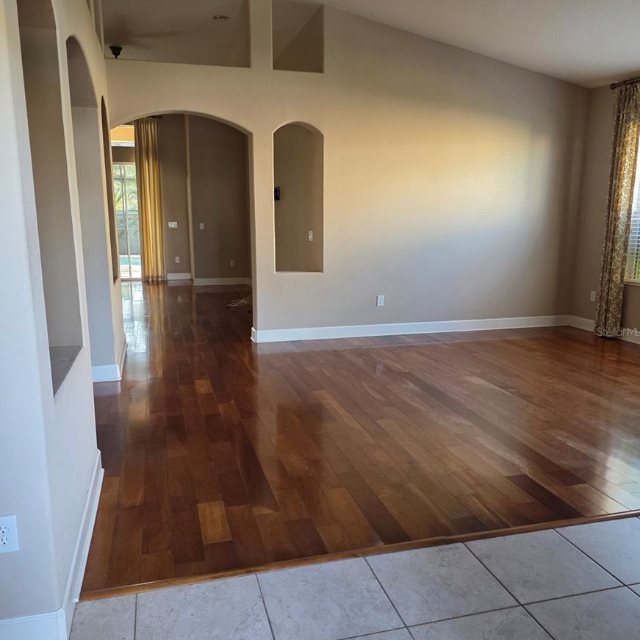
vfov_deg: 57.3
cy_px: 331
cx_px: 318
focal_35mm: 28
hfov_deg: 57.3
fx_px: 586
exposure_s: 1/120
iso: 320
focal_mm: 6.3
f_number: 1.7
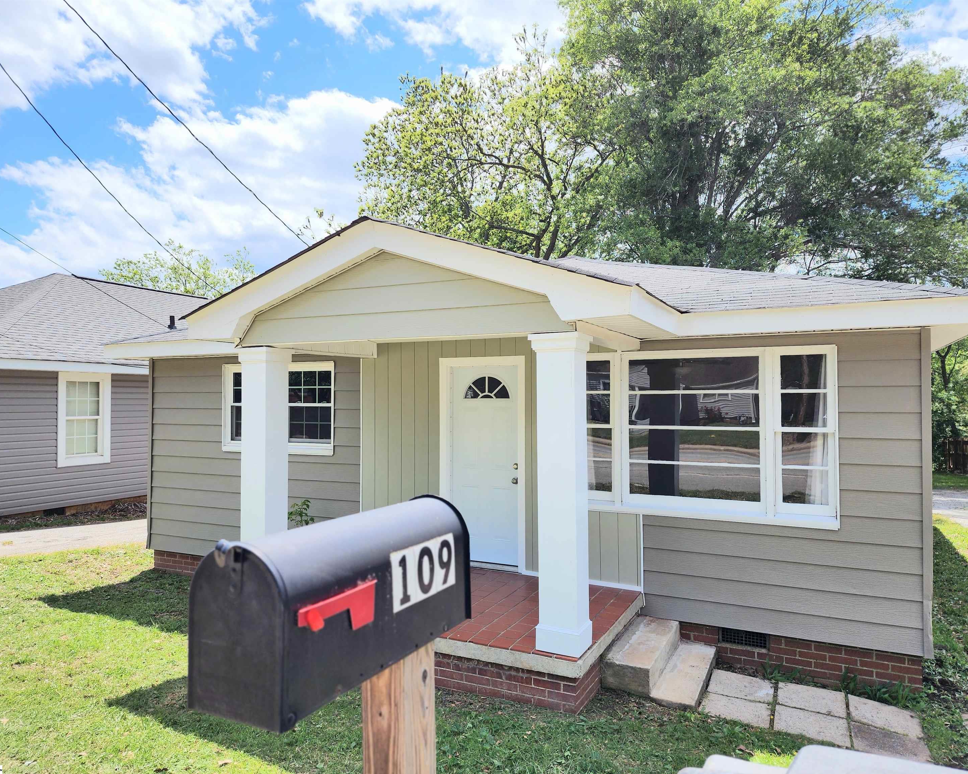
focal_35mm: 24
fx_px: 688
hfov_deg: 70.3
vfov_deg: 58.8
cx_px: 489
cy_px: 388
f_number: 1.8
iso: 12
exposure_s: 1/1250
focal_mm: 6.4
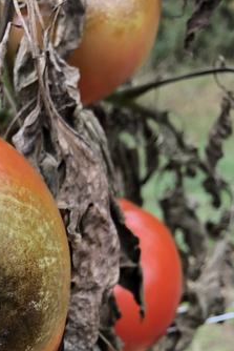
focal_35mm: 61
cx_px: -36
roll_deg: +2.7
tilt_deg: -12.3
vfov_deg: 31.3
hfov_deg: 21.0
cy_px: 316
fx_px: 594
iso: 20
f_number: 1.8
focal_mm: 3.99
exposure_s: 1/149
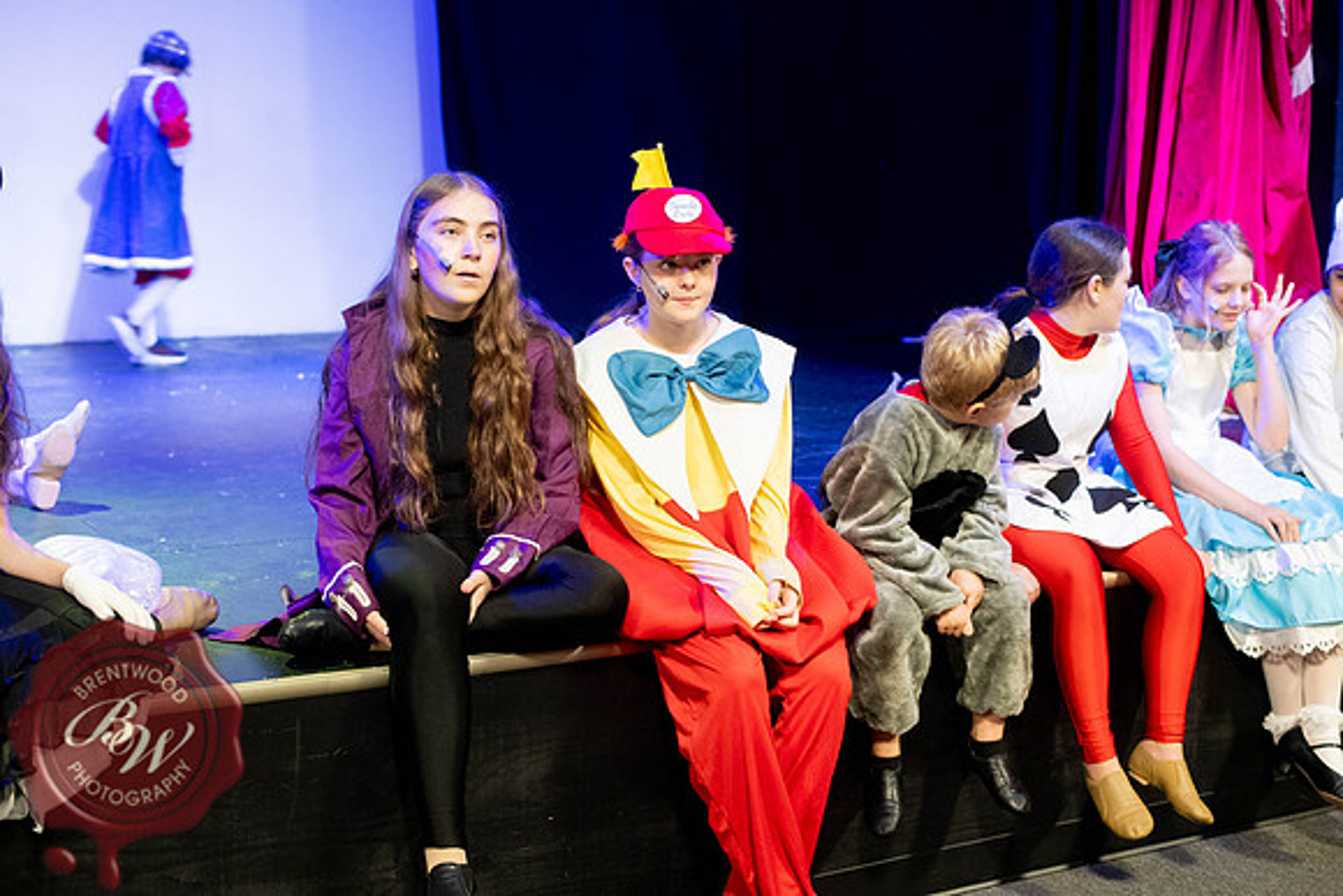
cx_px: 672
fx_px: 1866
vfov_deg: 27.0
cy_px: 448
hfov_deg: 39.6
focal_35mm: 50
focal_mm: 50
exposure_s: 1/50
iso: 2200
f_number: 3.5
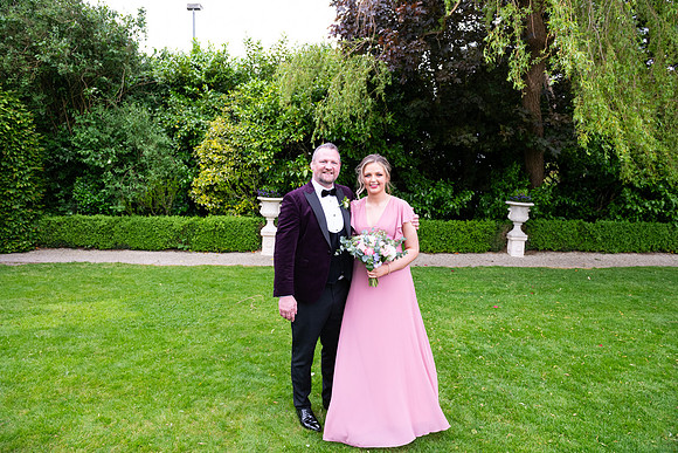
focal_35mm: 24
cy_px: 226
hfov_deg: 73.7
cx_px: 339
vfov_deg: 53.2
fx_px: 452
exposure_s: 1/200
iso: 400
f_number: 5
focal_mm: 24
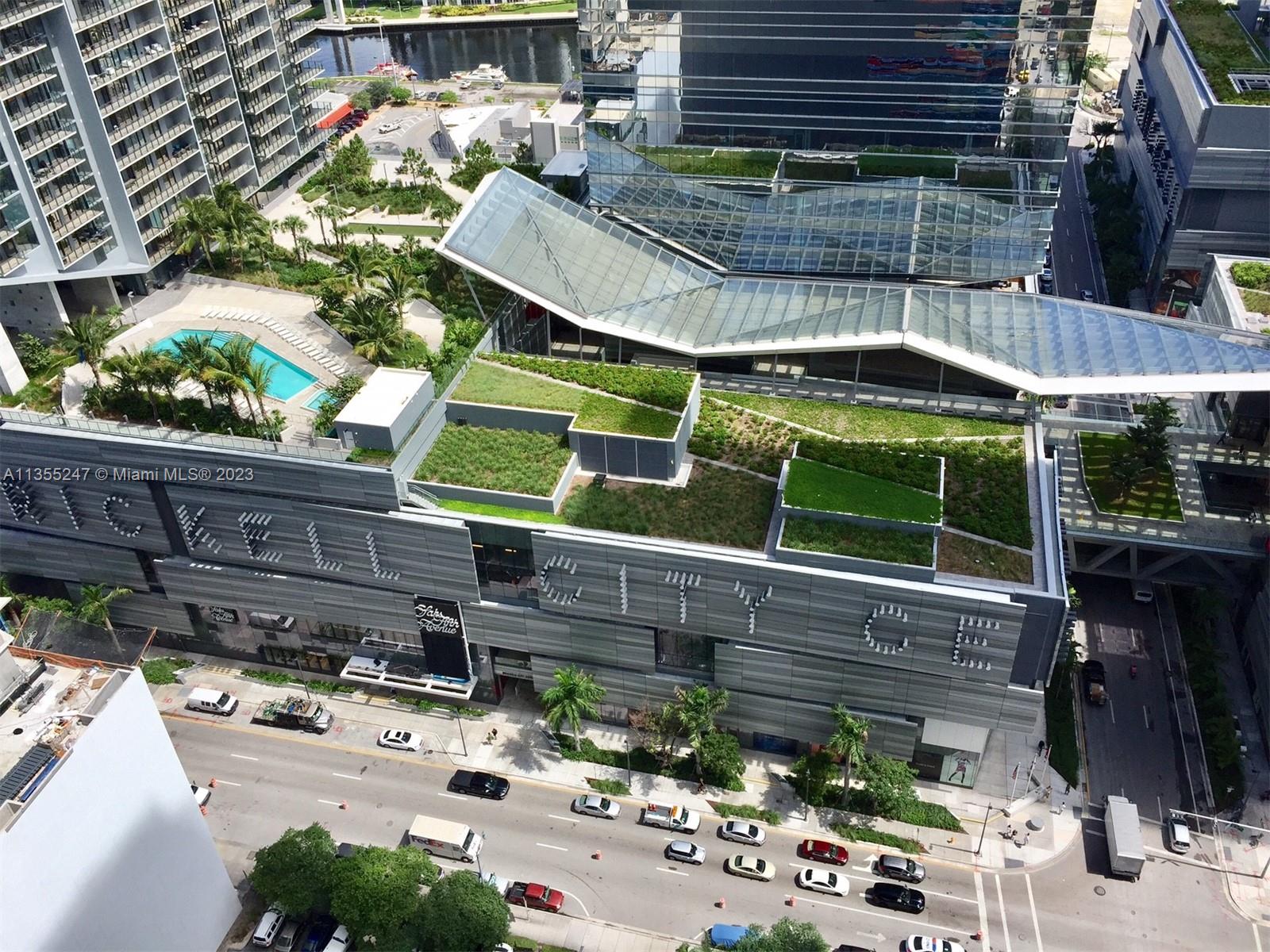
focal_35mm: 29
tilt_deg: -36.7
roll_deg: +2.1
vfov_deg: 48.2
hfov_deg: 61.7
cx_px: 635
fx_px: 1064
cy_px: 476
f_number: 2.2
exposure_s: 1/1364
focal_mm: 4.15
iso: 32
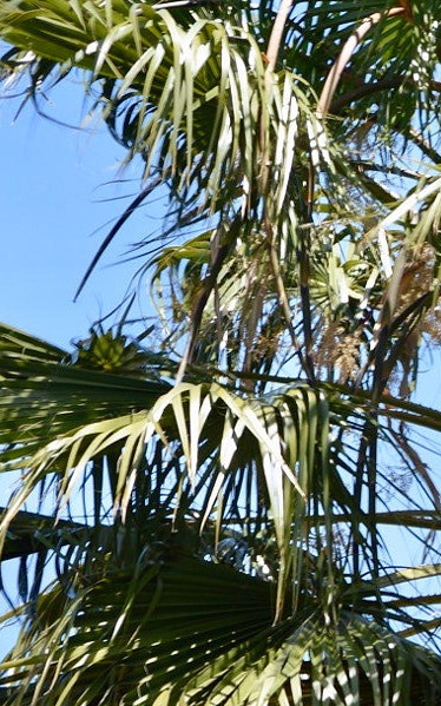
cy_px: 487
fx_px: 4318
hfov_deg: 5.8
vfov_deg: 9.3
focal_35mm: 224
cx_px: 534
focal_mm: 55
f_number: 5.6
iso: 110
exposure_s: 1/125
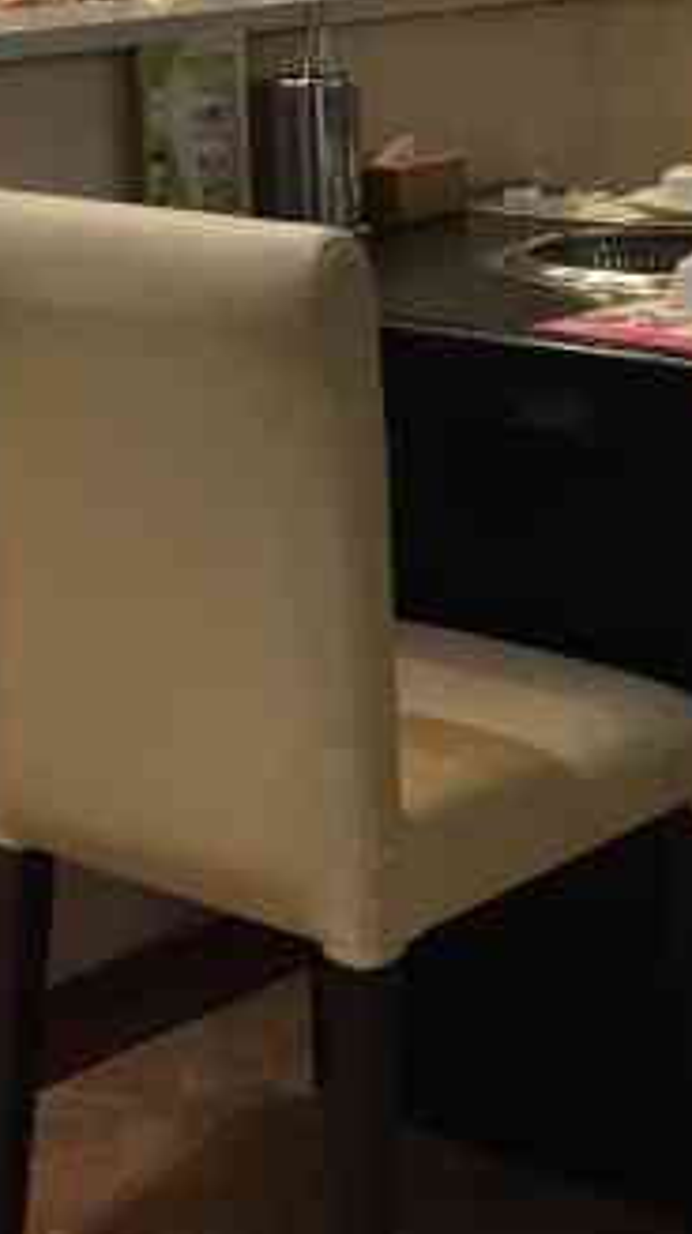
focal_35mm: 90
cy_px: -416
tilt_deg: +5.3
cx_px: 75
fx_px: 2942
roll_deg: +1.9
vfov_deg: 21.2
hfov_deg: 13.3
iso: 160
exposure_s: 1/33
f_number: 2.2
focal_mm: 4.15
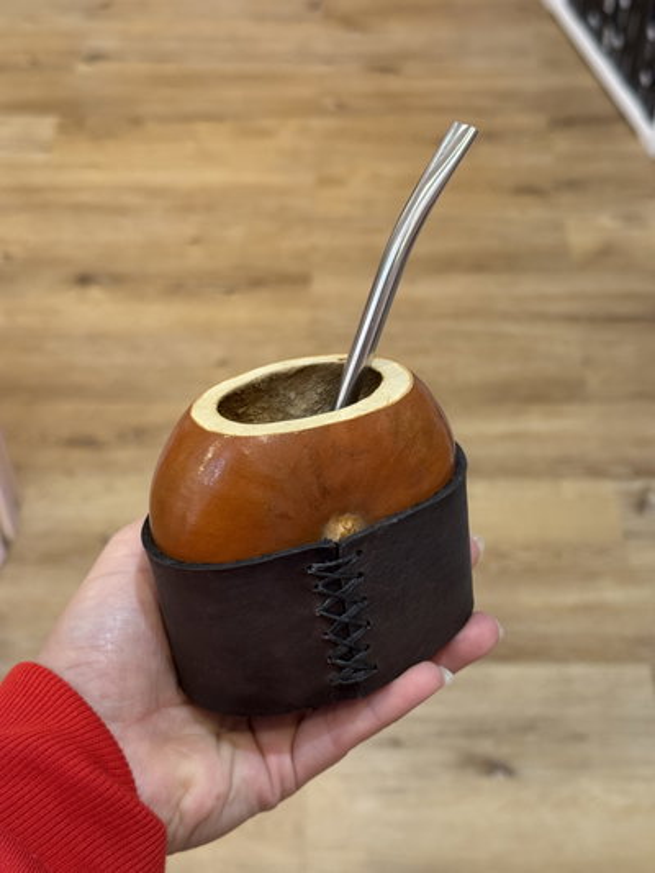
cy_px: 436
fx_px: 1211
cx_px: 328
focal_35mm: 48
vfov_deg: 39.6
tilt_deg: -47.3
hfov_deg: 30.3
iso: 200
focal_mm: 6.76
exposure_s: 1/50
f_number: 1.78
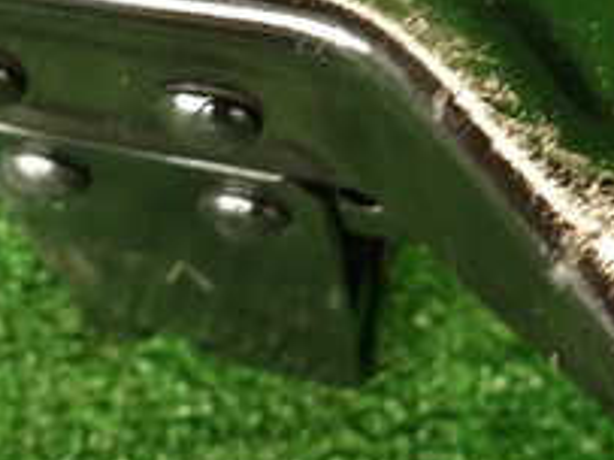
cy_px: 21
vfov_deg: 19.4
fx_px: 1312
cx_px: 203
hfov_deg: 26.2
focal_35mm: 74
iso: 250
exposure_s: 1/30
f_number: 2
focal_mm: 4.5
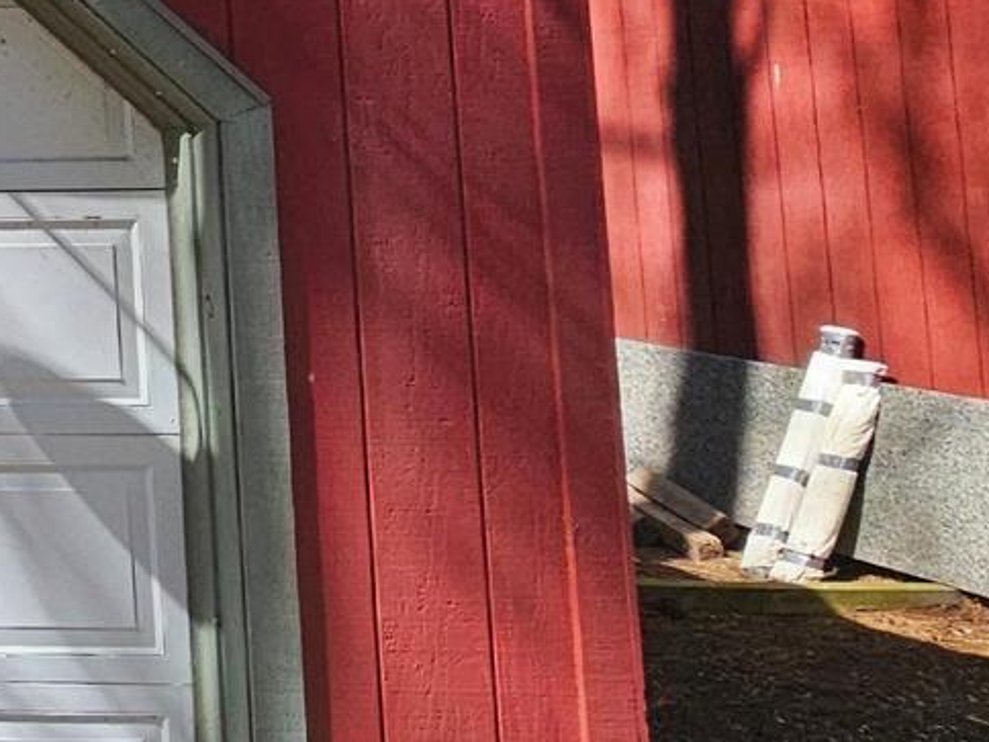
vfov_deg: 25.3
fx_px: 1571
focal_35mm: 55
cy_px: 10
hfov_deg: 20.9
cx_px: -861
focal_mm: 2.2
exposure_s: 1/1000
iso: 50
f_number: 2.2
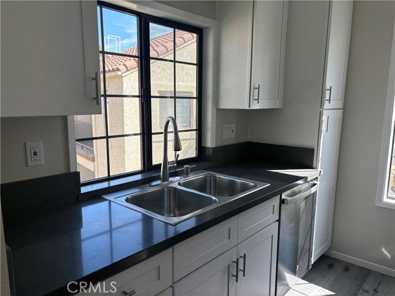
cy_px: 148
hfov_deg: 67.3
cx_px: 198
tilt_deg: -9.7
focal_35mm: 26
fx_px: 297
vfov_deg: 53.1
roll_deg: -0.8
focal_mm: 5.96
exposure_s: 1/390
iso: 64
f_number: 1.6
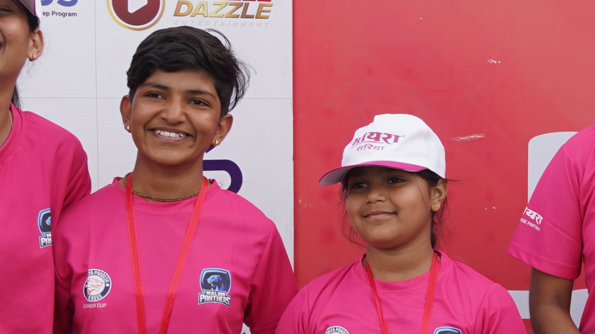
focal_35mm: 112
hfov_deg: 17.5
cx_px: 845
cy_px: 129
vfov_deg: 10.8
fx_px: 1767
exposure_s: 1/125
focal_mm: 19
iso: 100
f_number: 4
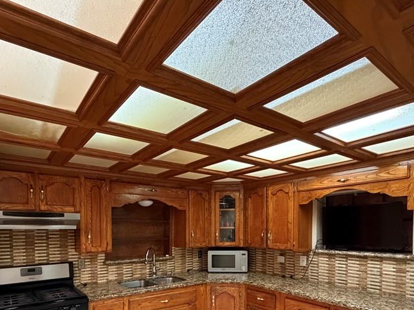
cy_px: 237
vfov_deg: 57.6
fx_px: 263
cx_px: 196
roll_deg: +1.0
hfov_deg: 76.3
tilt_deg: -2.7
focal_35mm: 22
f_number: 2.2
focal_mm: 2.22
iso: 800
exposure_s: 1/60
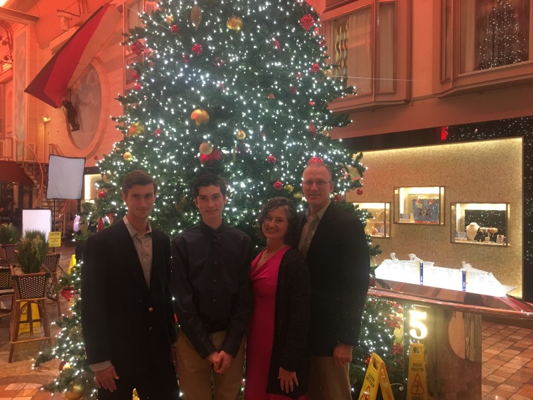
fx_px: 447
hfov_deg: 61.7
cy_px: 200
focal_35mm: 29
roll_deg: +0.8
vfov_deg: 48.2
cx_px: 266
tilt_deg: +0.6
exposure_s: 1/15
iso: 200
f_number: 2.2
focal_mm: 4.15
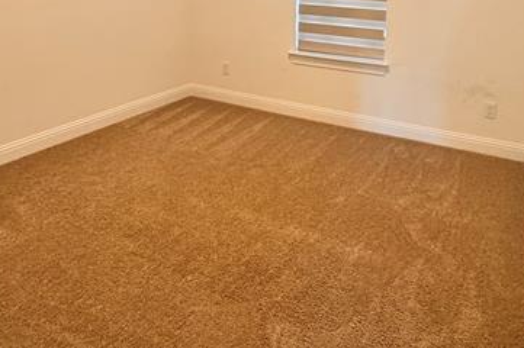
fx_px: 451
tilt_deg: -9.2
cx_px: 314
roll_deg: -2.1
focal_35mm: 31
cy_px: 33
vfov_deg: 39.2
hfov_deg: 59.8
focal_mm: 2.22
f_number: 2.2
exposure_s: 1/60
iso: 250
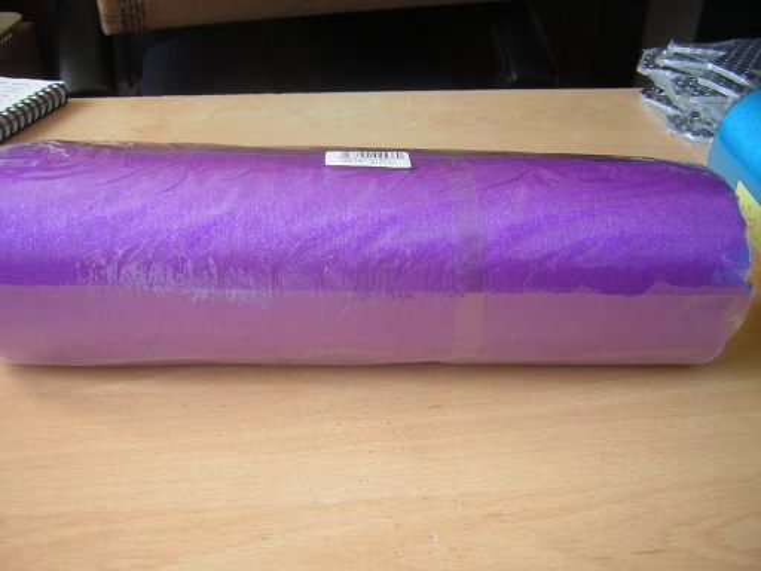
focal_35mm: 36
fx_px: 791
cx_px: 380
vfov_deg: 39.7
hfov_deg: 51.4
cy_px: 286
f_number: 2.6
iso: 50
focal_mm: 4.7
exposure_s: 1/34.4
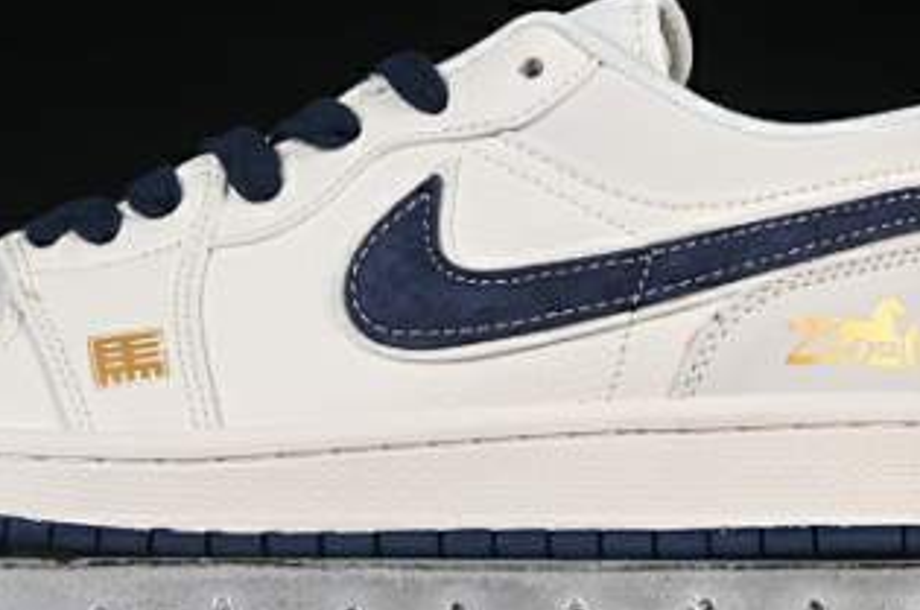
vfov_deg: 7.9
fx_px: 4440
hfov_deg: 11.8
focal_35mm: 174
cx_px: 359
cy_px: 117
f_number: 8
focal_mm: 50
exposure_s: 1/80
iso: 160
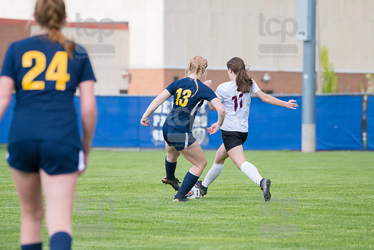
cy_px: 125
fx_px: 2806
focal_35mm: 270
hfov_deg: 7.6
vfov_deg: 5.1
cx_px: 187
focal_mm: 270
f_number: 5.6
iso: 1600
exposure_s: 1/2000
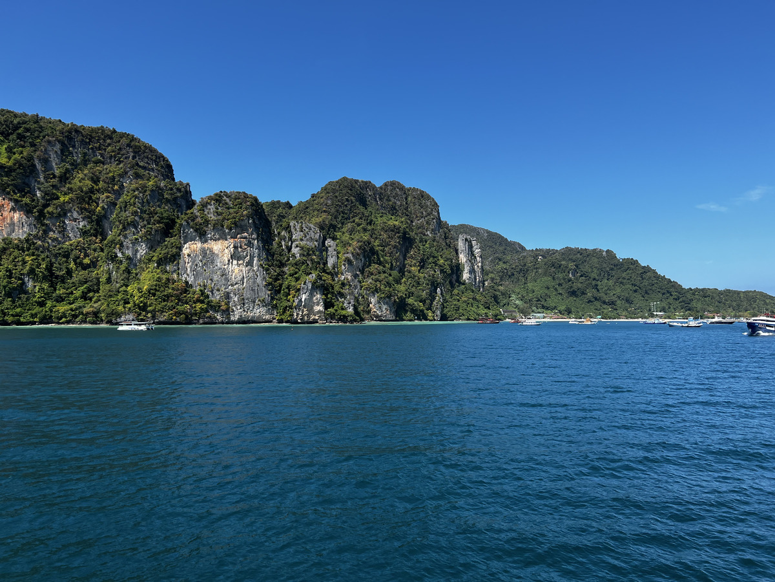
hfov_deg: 67.3
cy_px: 291
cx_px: 388
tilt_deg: +3.3
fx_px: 582
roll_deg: +0.7
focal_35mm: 26
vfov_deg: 53.1
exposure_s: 1/3077
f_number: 1.5
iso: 50
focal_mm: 5.7
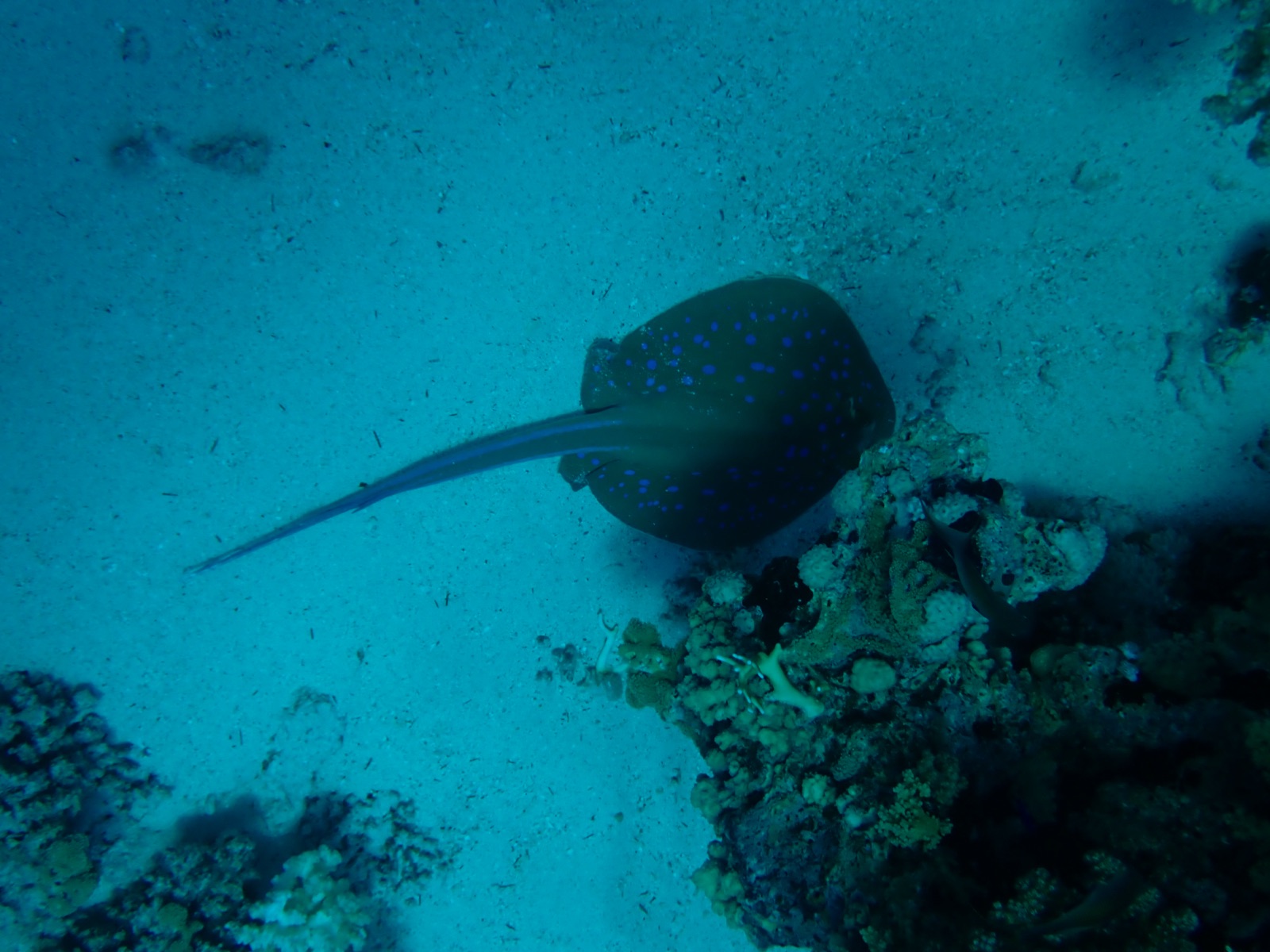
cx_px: 635
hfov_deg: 42.9
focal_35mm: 44
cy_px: 476
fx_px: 1614
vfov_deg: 32.9
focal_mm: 7.84
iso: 100
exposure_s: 1/500
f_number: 4
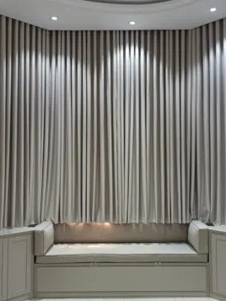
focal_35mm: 37
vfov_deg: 50.1
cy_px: 151
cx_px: 116
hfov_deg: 38.7
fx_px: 322
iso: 943
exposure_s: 1/25
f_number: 1.75
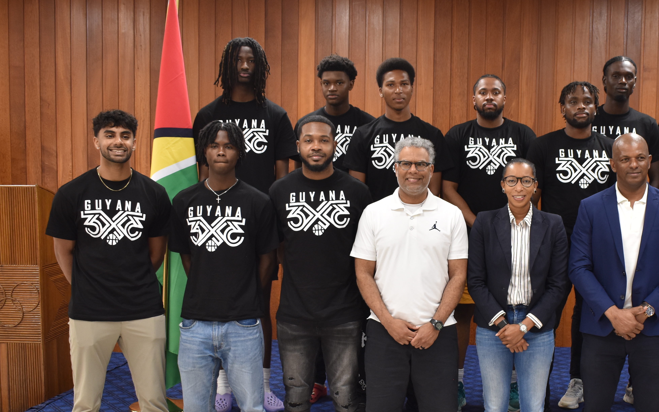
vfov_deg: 27.2
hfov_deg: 42.1
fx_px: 844
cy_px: 282
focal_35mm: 47
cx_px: 436
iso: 500
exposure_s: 1/40
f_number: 3.8
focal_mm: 20
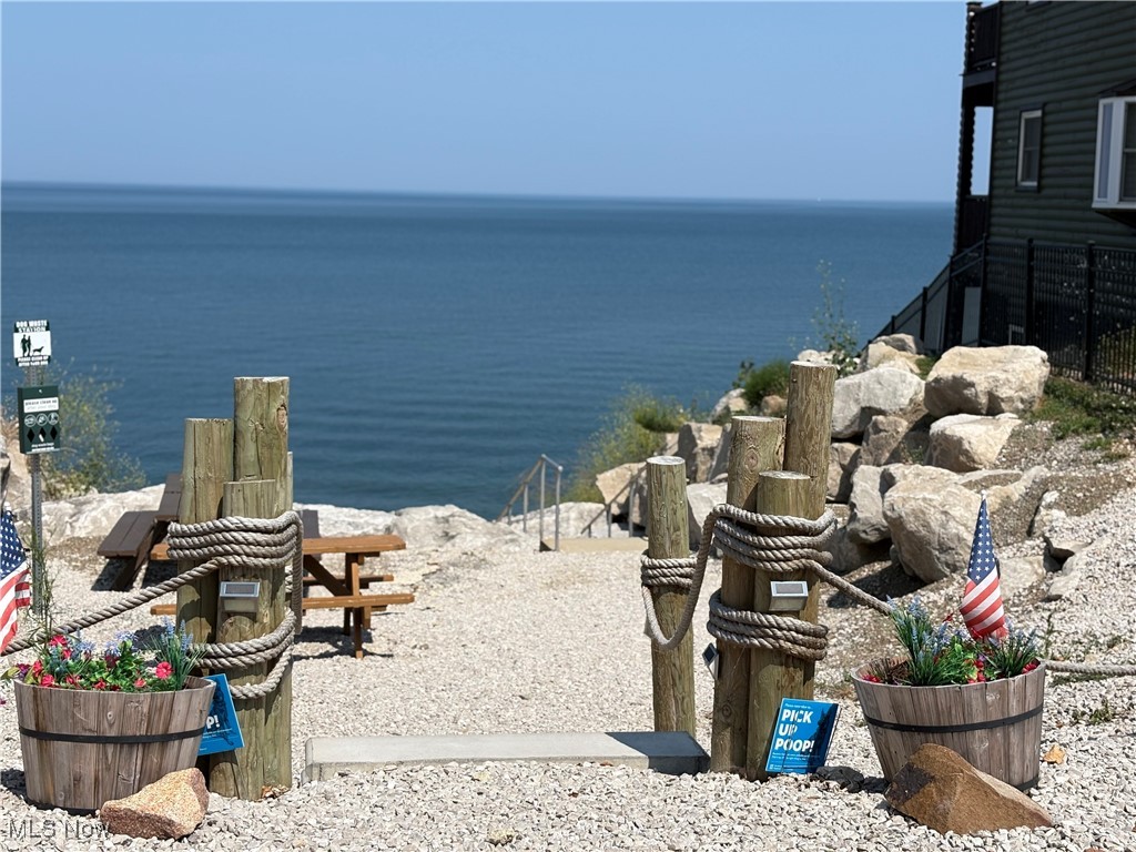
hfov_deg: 36.8
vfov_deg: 28.0
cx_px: 568
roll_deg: -0.2
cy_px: 426
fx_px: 1706
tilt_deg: -8.8
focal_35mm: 52
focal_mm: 5.96
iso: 40
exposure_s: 1/4329
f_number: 1.6
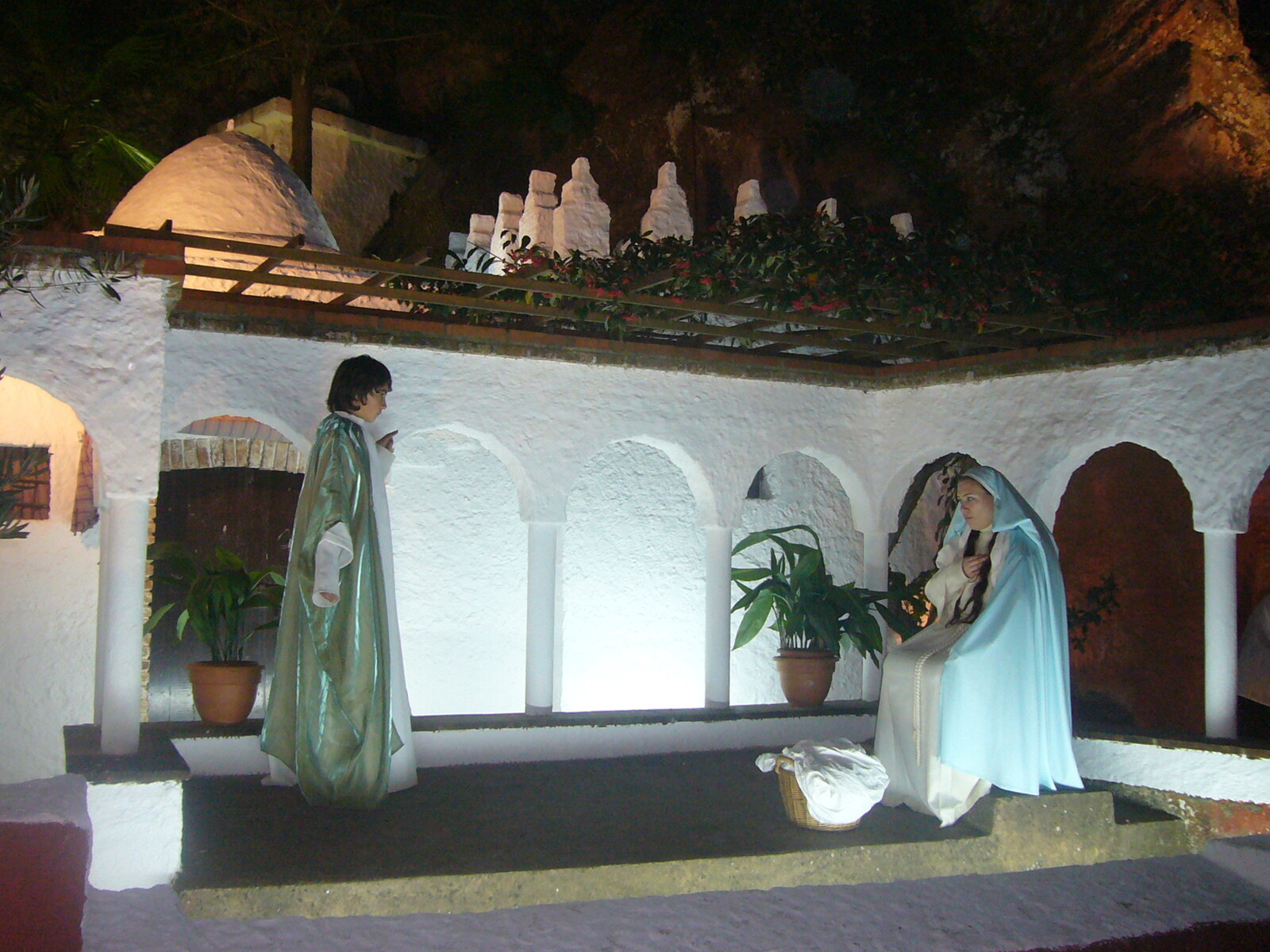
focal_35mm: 36
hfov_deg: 51.4
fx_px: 1321
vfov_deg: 39.7
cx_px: 635
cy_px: 476
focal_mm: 4.6
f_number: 2.8
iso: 200
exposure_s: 1/30
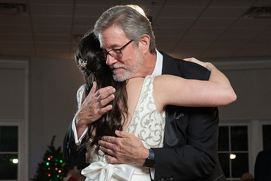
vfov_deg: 14.1
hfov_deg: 21.0
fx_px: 730
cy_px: 119
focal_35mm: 97
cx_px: 130
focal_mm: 64
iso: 2000
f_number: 5.6
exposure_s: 1/200
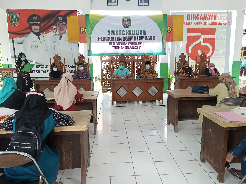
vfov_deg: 51.4
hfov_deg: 65.3
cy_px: 92
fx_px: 192
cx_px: 123
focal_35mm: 27
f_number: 2.2
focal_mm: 3.73
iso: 113
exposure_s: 1/50
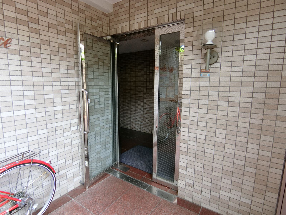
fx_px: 157
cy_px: 108
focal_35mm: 19
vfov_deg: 68.7
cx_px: 143
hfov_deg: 84.7
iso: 250
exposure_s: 1/125
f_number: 2.7
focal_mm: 4.06
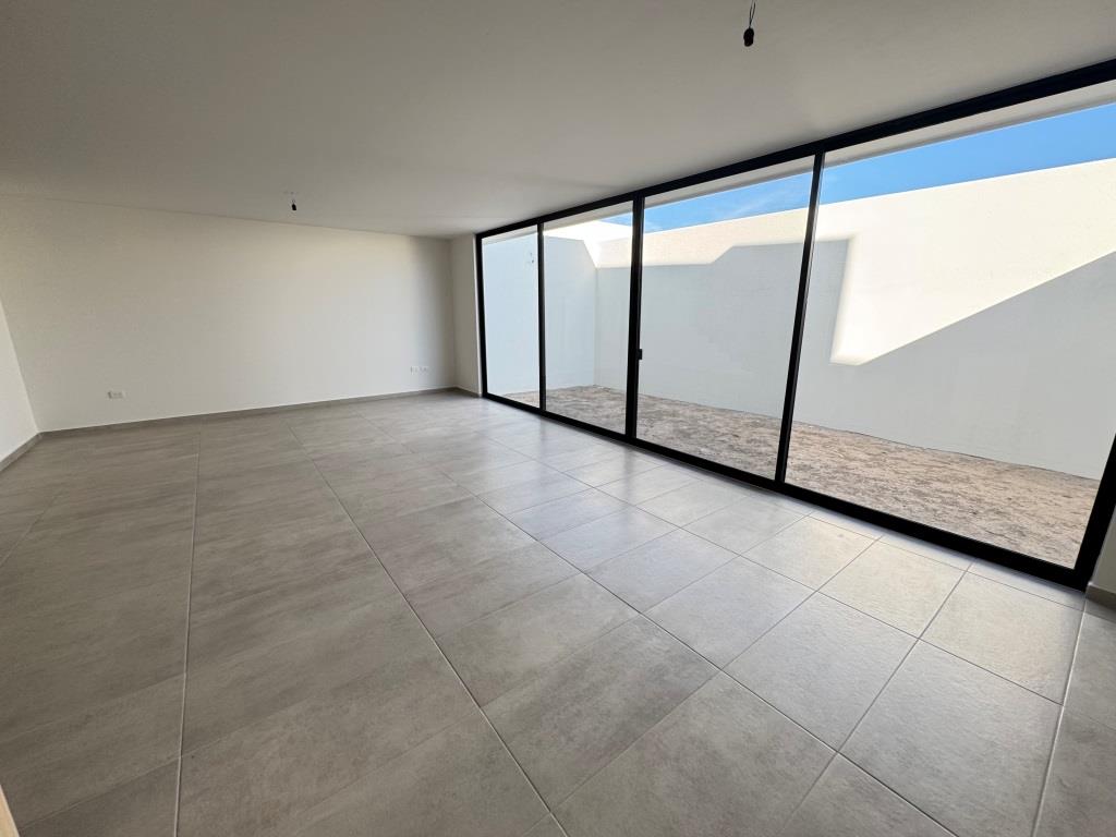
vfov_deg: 85.7
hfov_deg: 102.1
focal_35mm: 14
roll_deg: +0.6
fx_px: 451
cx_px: 558
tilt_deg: -13.2
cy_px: 418
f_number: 2.2
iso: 50
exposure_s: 1/99
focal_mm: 2.22
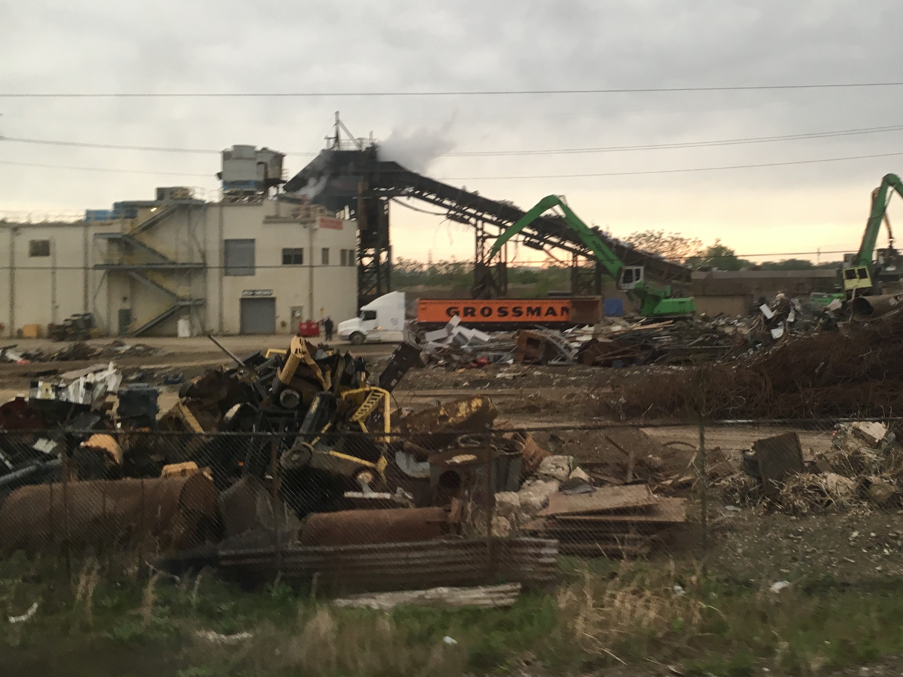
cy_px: 259
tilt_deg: +0.8
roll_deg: -1.2
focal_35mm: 42
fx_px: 1096
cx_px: 653
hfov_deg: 43.6
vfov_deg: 34.2
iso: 25
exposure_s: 1/30
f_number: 2.2
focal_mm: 4.15
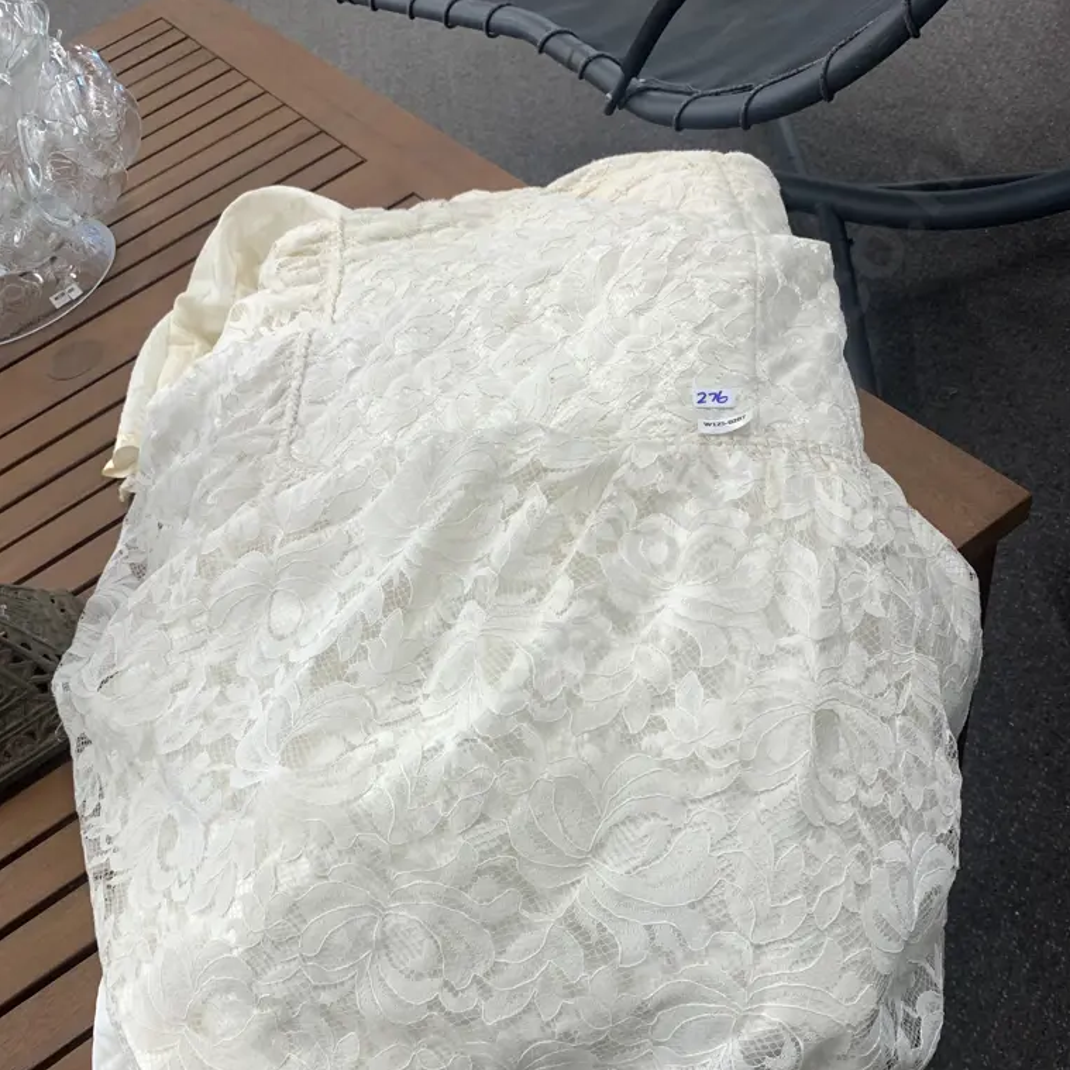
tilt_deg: -50.8
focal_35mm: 31
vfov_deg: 51.7
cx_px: 540
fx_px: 1084
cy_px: 699
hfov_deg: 52.5
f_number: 1.8
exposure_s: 1/100
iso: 64
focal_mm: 4.25
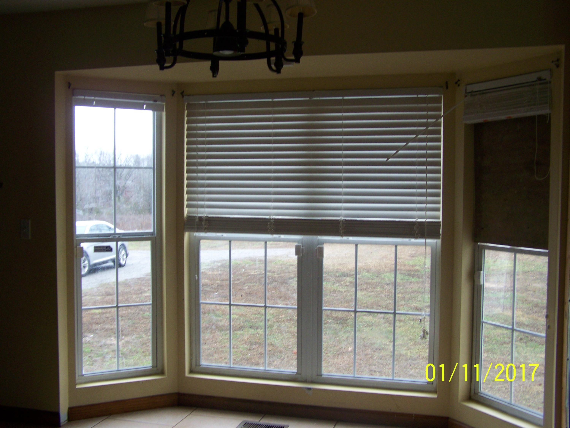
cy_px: 214
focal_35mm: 38
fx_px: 626
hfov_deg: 49.0
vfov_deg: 37.7
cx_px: 285
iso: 100
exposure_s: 1/60
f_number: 2.8
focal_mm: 6.3
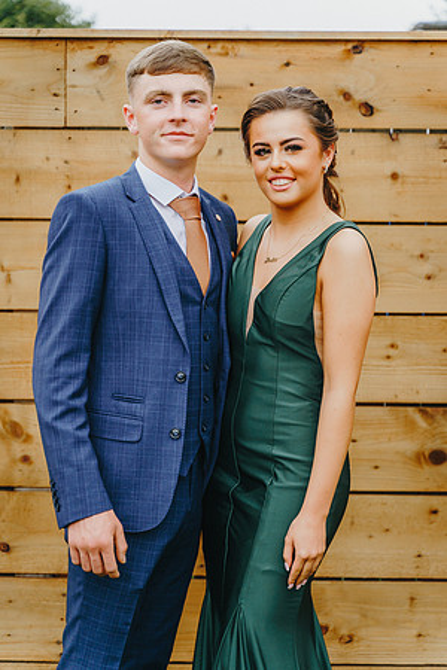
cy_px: 335
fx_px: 1397
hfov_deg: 18.2
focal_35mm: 75
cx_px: 224
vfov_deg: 27.0
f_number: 2.8
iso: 500
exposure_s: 1/2000
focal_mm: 75
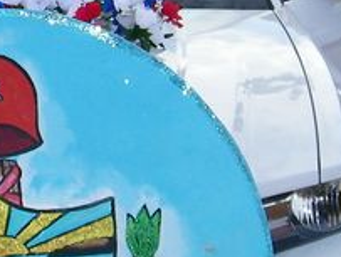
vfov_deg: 10.5
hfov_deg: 13.8
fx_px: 1391
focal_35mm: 141
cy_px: -5
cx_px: 30
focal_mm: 5
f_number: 7
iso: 80
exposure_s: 1/125
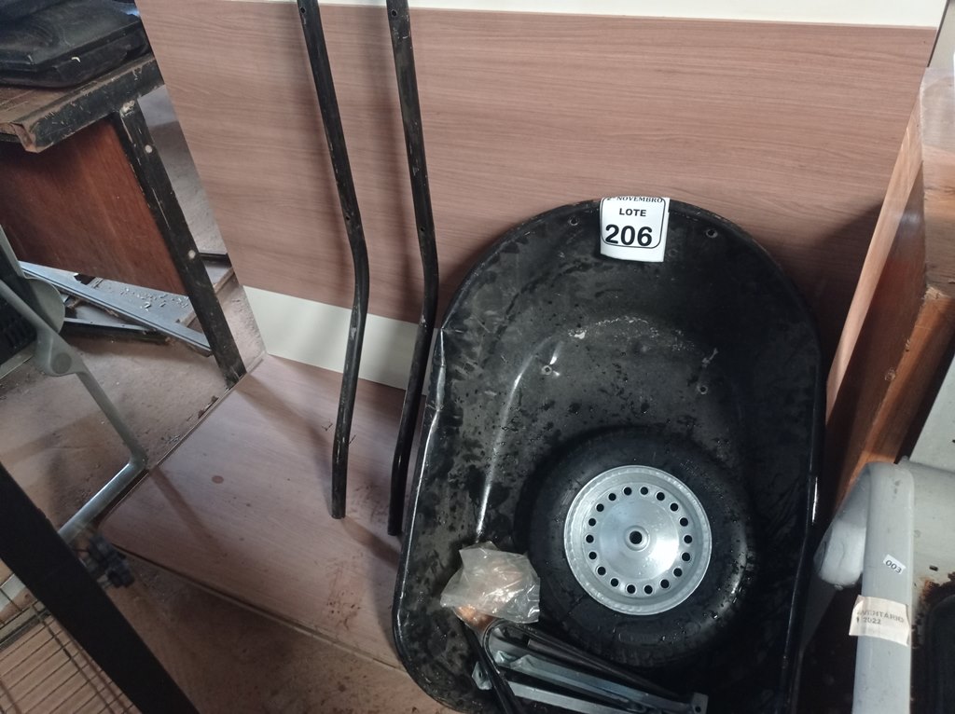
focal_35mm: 28
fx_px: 772
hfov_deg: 63.5
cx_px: 478
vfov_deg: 49.7
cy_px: 357
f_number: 1.79
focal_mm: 4.7
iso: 767
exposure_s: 1/17.1
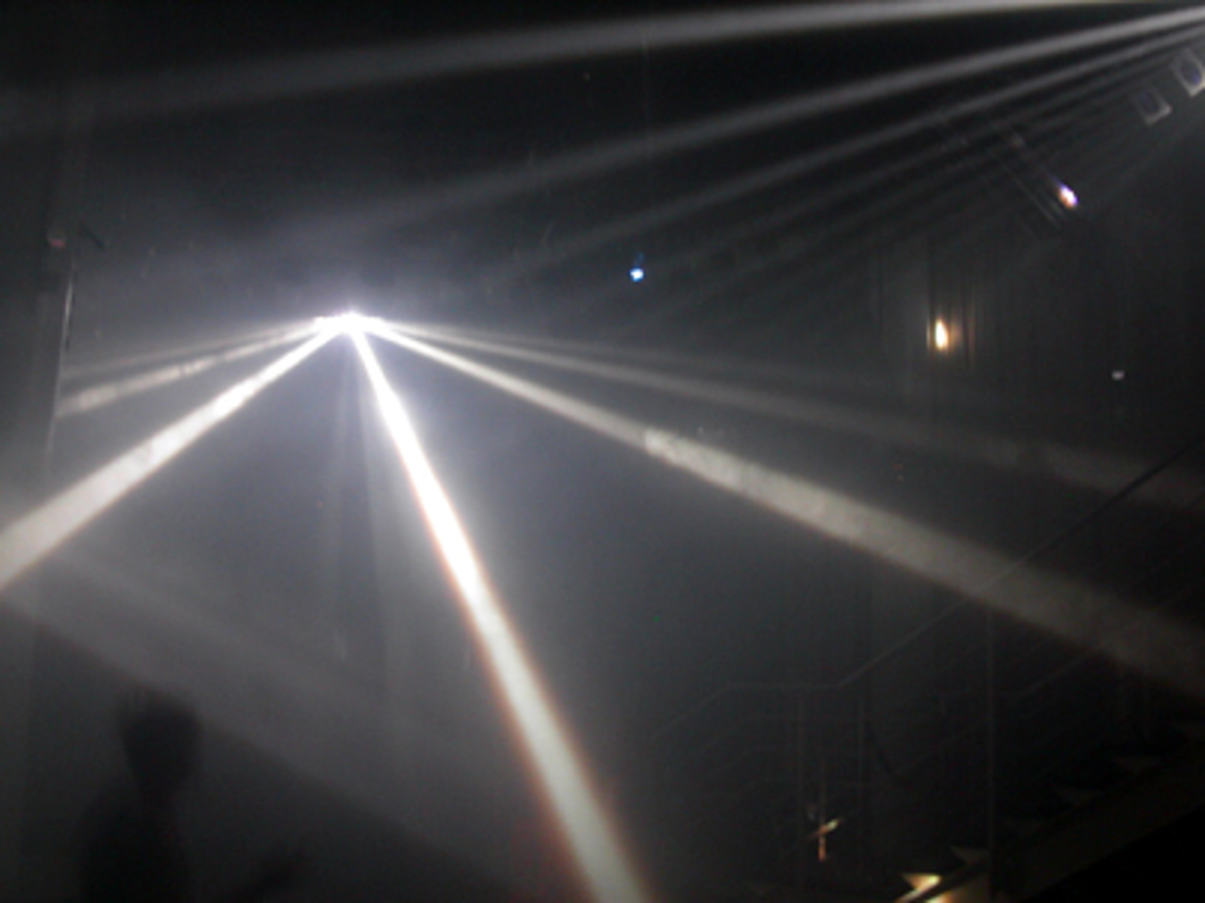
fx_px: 1322
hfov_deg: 49.0
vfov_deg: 37.7
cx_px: 602
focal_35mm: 38
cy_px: 452
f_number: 5.6
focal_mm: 7.8
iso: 200
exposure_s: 1/3
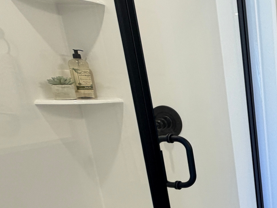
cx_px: 374
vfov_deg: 33.8
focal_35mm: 41
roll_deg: -0.3
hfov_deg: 32.2
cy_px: 173
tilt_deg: -15.4
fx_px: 328
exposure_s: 1/120
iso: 125
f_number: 2.2
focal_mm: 2.22
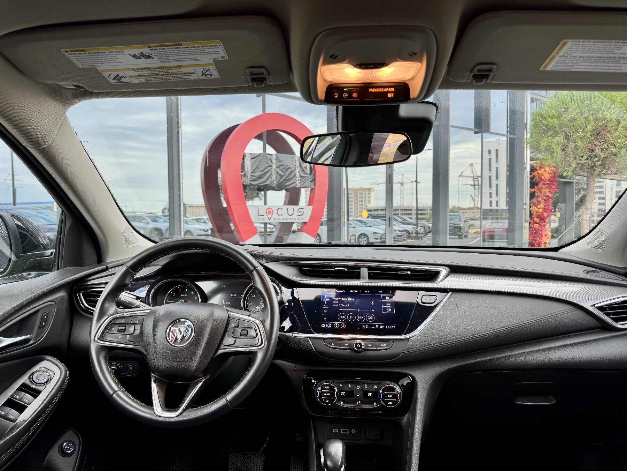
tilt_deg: -2.8
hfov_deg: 71.6
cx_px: 314
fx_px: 435
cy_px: 236
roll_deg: +0.4
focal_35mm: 24
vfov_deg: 56.8
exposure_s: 1/121
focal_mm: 6.76
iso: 50
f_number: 1.78
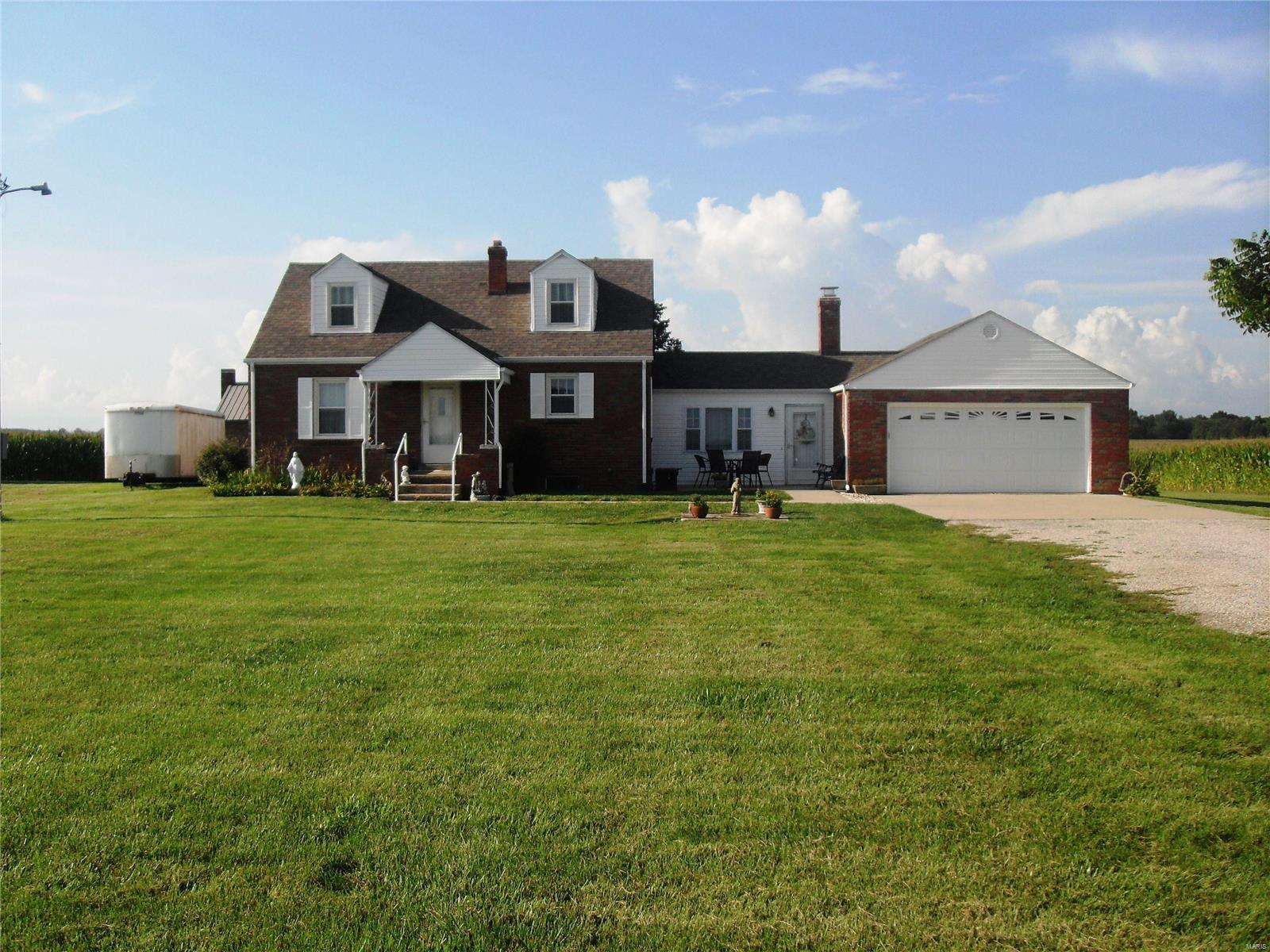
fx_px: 1357
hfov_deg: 50.1
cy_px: 476
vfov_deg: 38.7
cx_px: 635
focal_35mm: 37
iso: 80
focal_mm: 6.3
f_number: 8.9
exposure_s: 1/125
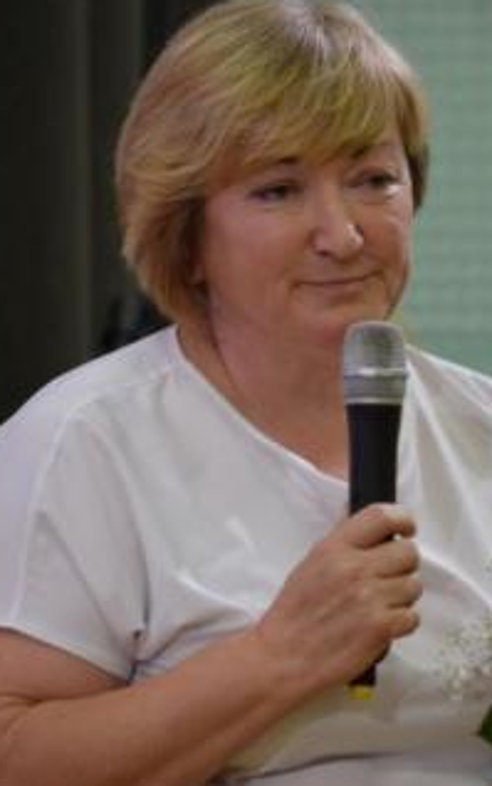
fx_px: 10027
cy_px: 397
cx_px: 467
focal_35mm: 468
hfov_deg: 2.8
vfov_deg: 4.5
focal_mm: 195
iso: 1250
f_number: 5
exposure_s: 1/125
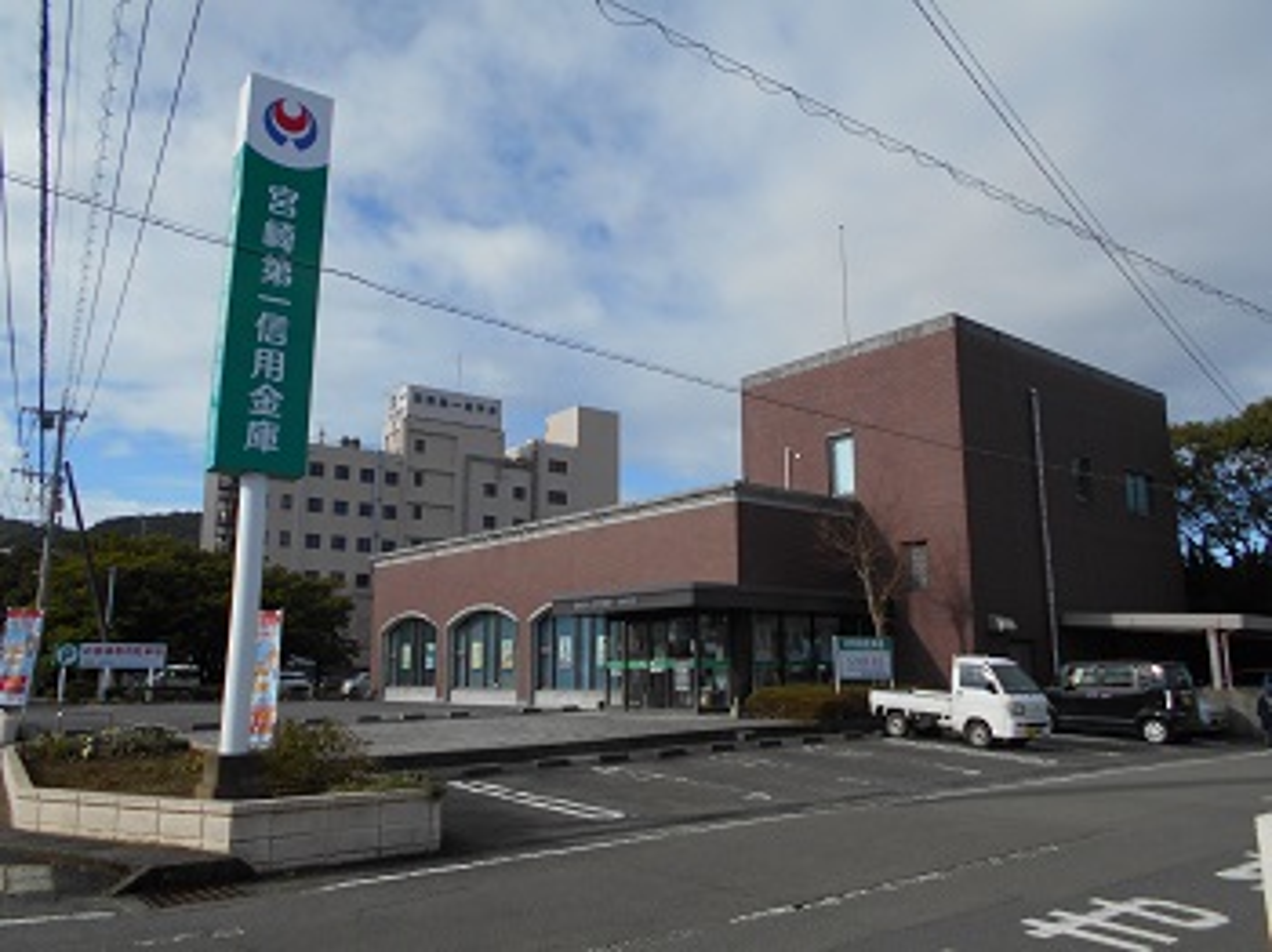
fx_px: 955
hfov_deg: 67.3
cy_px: 476
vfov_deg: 53.0
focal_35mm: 26
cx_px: 636
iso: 80
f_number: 3.2
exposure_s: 1/1250
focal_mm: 4.6
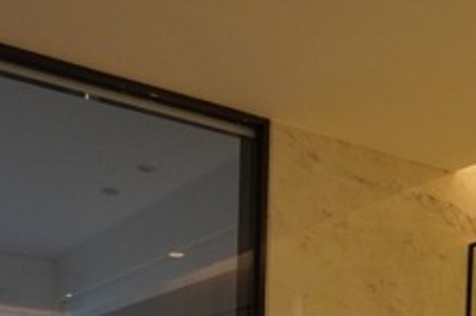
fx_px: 898
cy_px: 543
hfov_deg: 29.4
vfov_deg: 17.0
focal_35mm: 68
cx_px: 330
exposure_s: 1/160
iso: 800
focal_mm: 10
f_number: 4
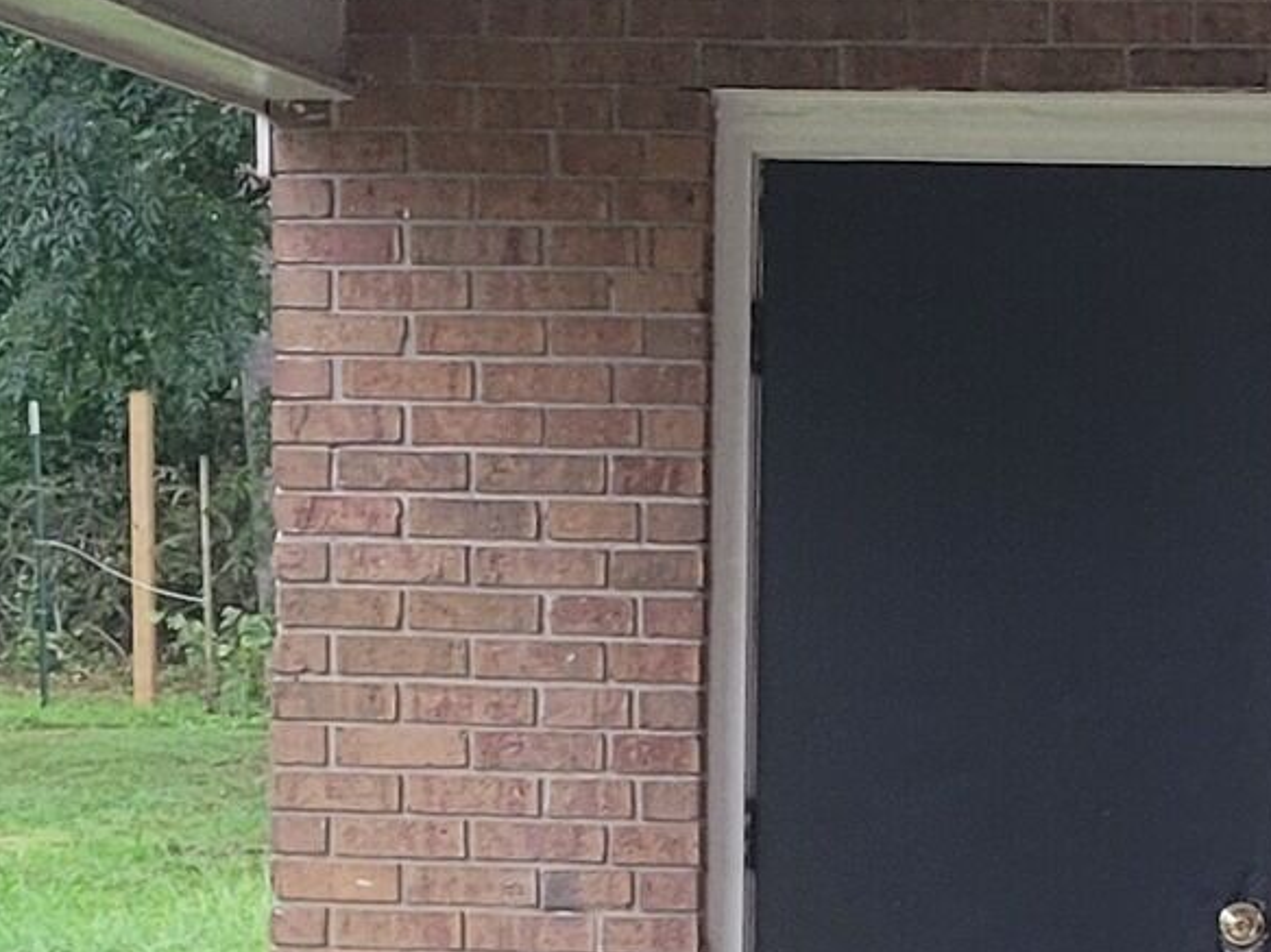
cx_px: 1179
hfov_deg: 14.2
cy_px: 1240
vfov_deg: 10.6
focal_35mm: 137
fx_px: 5029
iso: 200
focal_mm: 5.4
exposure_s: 1/40
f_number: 1.8
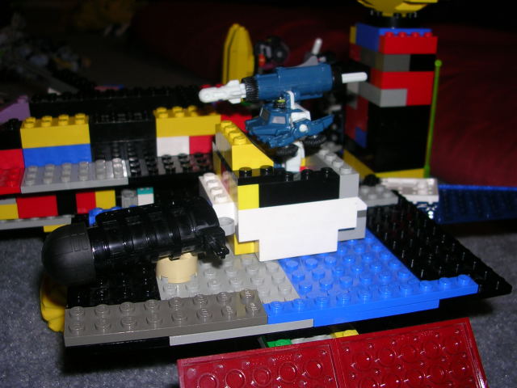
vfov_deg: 37.7
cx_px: 258
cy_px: 194
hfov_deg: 49.0
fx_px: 568
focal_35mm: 38
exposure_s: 1/60.1
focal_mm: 5.8
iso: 50
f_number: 2.8
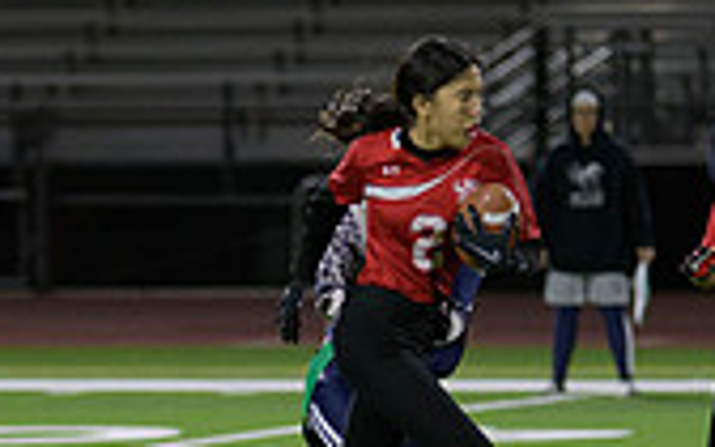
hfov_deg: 4.3
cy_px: 458
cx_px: 323
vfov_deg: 2.7
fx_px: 9607
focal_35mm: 493
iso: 2200
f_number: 2.8
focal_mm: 140
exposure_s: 1/640
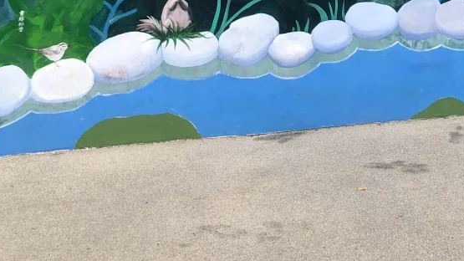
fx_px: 812
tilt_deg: +1.3
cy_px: -105
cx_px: 387
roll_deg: +1.0
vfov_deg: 16.9
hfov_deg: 30.9
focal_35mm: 66
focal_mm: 4
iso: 20
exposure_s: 1/1845
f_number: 1.8
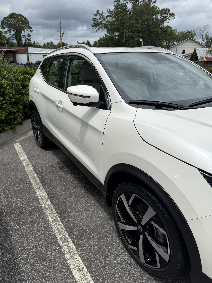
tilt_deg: -21.6
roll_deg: -2.0
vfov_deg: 71.6
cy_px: 142
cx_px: 106
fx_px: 196
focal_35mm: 24
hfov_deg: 56.8
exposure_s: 1/6711
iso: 80
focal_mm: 6.76
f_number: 1.78
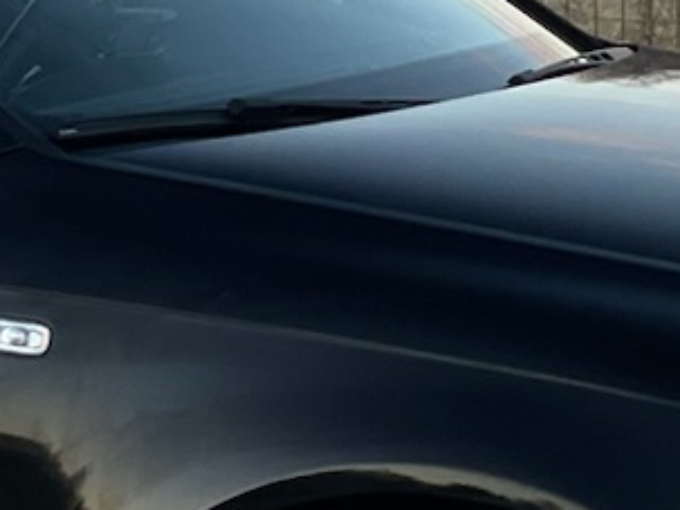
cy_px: 99
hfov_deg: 5.6
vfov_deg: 4.2
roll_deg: +0.4
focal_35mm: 352
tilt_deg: -4.8
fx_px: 6912
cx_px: -402
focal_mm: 6
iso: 40
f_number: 2
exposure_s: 1/122
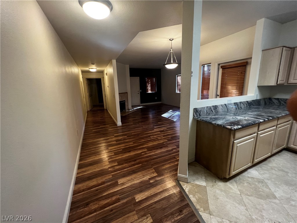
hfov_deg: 106.2
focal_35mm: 13
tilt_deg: -9.9
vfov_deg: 89.9
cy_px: 112
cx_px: 148
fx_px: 112
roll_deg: +1.6
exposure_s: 1/60
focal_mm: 1.57
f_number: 1.8
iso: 250
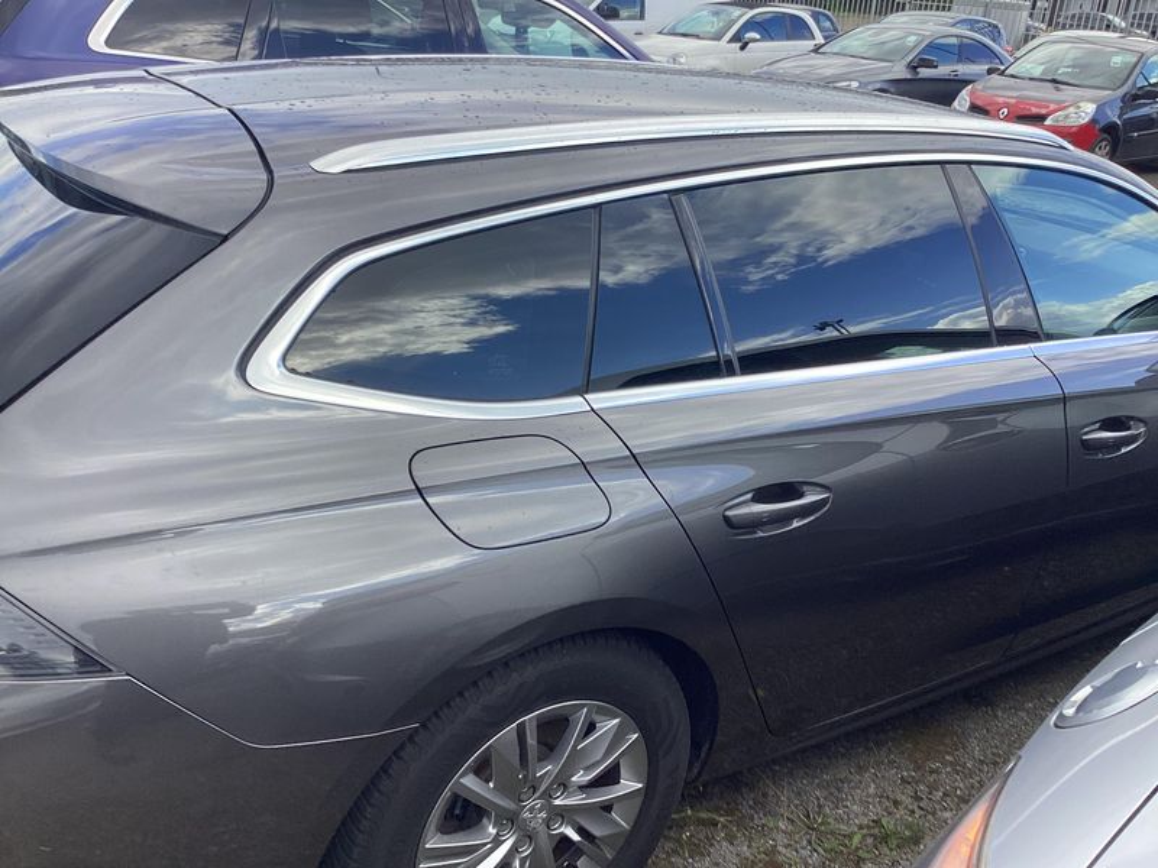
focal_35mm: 31
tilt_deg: -21.9
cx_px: 579
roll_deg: -3.0
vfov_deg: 45.4
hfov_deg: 58.4
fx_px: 1037
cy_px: 434
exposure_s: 1/290
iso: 25
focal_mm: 3.3
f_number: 2.4
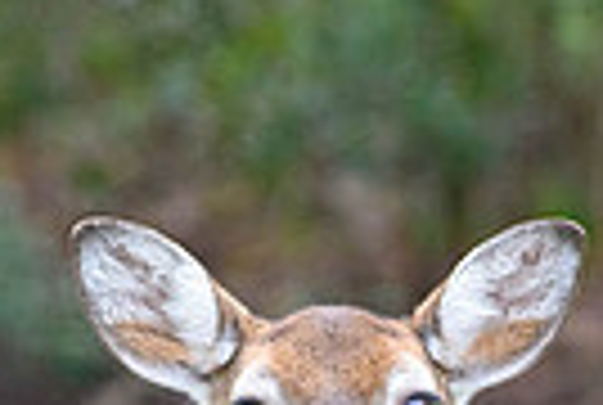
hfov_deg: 2.1
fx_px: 16838
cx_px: 342
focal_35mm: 1003
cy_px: 826
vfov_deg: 1.4
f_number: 5
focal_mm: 155
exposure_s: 1/800
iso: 800
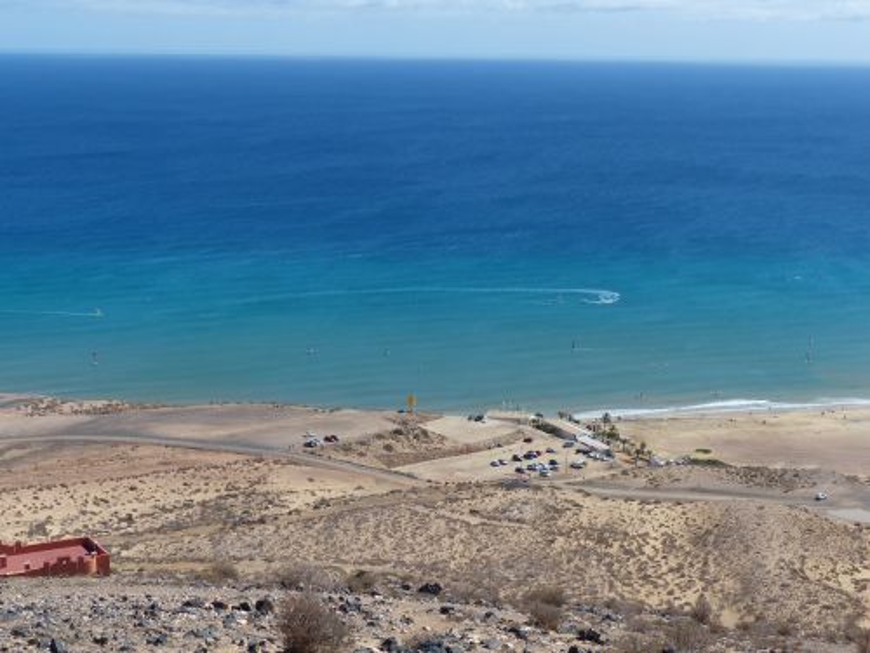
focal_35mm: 61
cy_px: 326
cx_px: 435
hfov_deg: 31.7
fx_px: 1533
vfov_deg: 24.0
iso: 100
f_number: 4
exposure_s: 1/1600
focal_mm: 10.9
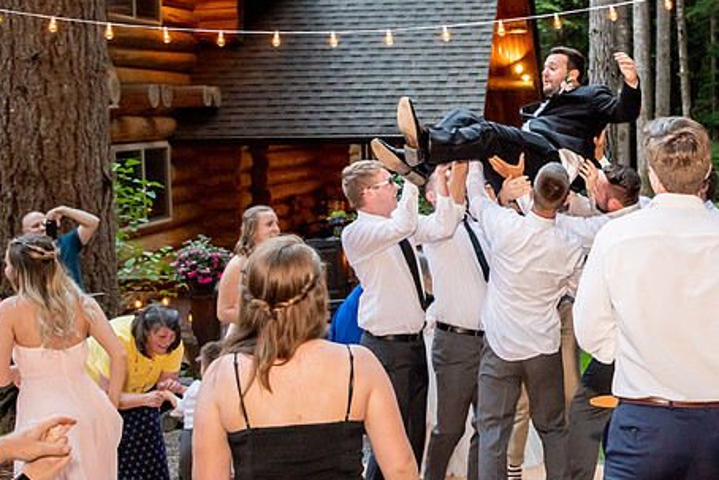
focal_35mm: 69
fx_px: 1378
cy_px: 237
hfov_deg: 28.2
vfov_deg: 19.7
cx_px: 639
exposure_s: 1/320
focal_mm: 31
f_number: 3.5
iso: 800
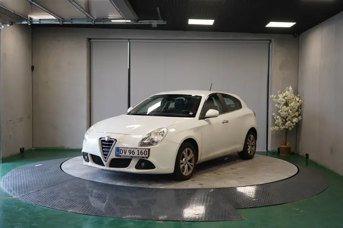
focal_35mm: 42
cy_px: 114
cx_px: 172
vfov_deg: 31.9
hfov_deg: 46.4
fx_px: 400
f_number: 4.5
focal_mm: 42
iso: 1000
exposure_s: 1/160
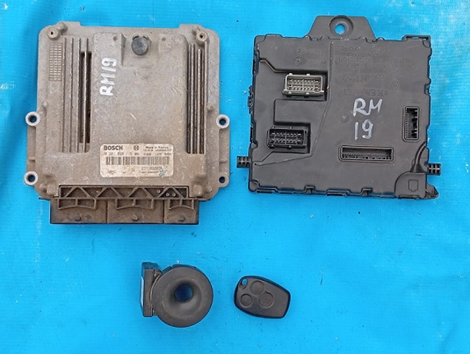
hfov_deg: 36.8
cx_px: 235
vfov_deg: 28.1
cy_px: 177
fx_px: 707
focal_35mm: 52
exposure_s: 1/175
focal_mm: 3.96
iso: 50
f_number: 1.8
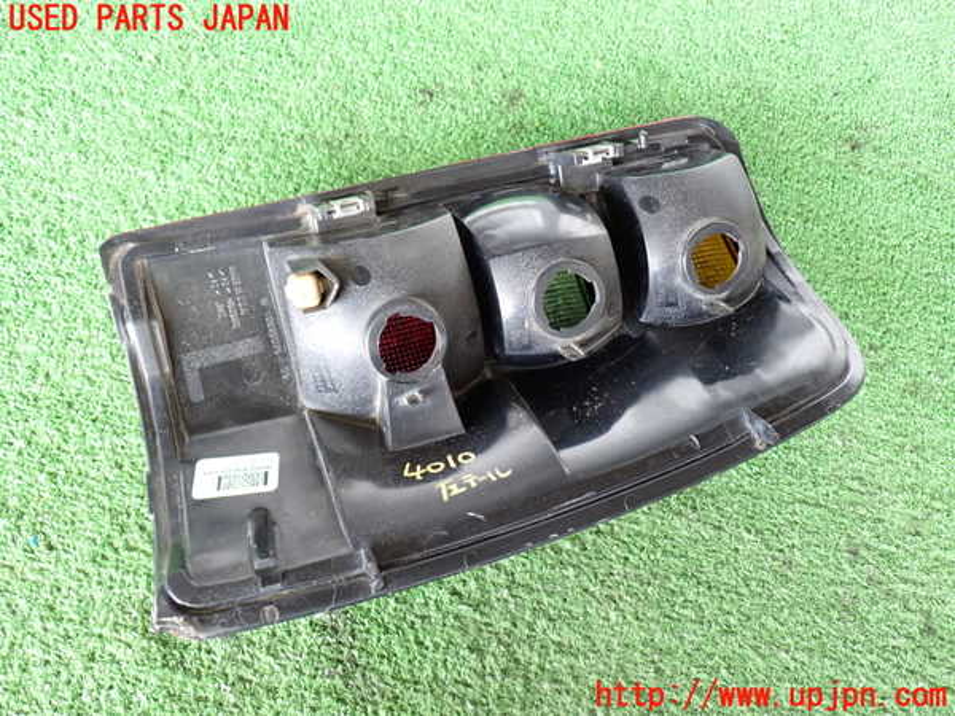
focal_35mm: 32
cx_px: 478
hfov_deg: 56.8
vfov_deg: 44.2
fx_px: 883
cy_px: 358
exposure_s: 1/30
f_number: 2.4
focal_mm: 5.79
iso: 250
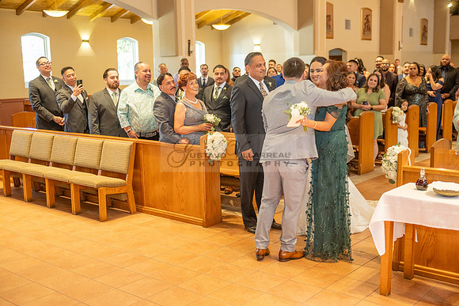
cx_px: 230
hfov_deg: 46.4
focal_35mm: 42
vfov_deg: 31.9
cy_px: 153
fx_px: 536
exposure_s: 1/160
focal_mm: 42
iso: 1600
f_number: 2.8
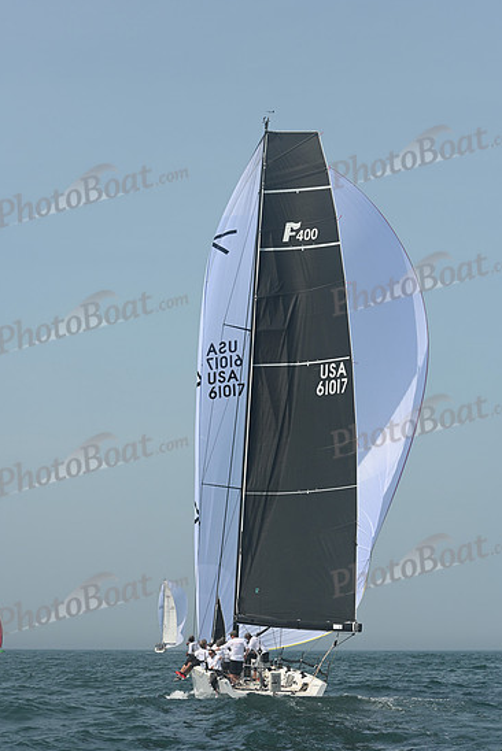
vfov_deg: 22.4
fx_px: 1901
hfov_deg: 15.0
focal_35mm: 91
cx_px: 260
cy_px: 371
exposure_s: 1/1250
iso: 320
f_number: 7.1
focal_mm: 86
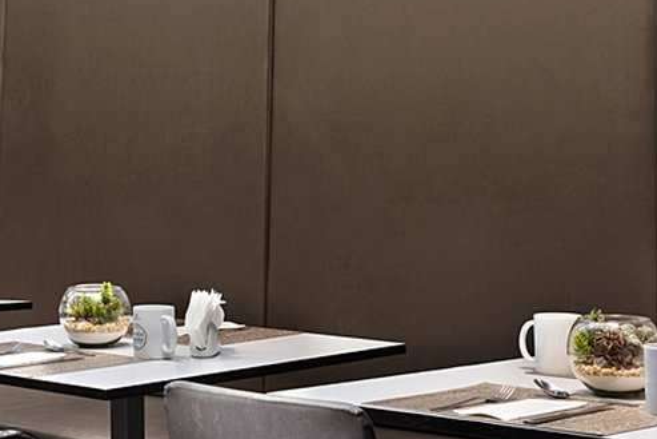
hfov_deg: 20.5
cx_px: 187
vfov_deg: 13.8
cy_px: 179
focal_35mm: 99
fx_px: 1807
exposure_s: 1/13
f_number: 13
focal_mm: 48
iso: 400
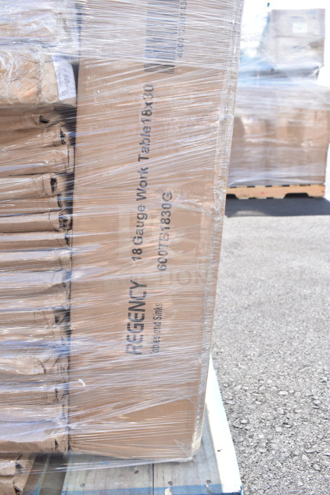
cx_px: 165
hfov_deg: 41.7
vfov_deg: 59.5
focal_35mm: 32
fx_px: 433
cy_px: 248
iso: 200
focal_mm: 21
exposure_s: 1/200
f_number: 5.6
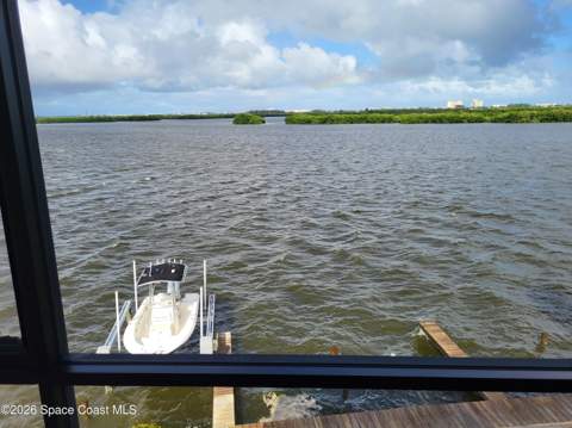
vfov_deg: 53.0
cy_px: 214
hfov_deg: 67.4
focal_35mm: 26
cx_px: 286
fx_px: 429
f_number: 1.8
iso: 40
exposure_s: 1/1016
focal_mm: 5.4
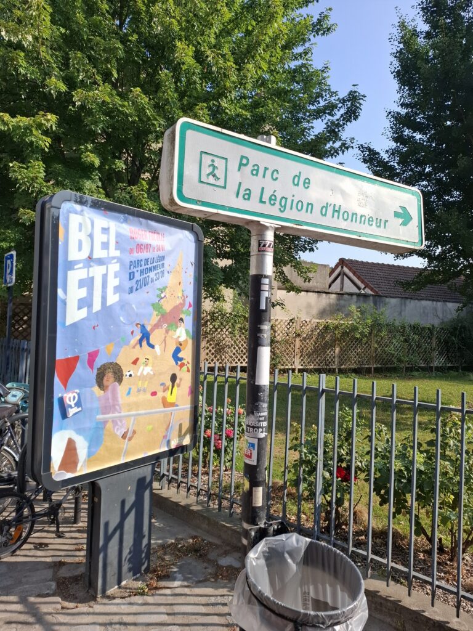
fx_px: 419
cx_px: 236
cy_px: 316
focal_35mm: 23
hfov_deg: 58.9
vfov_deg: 73.9
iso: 50
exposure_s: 1/1321
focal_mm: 5.54
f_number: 1.8
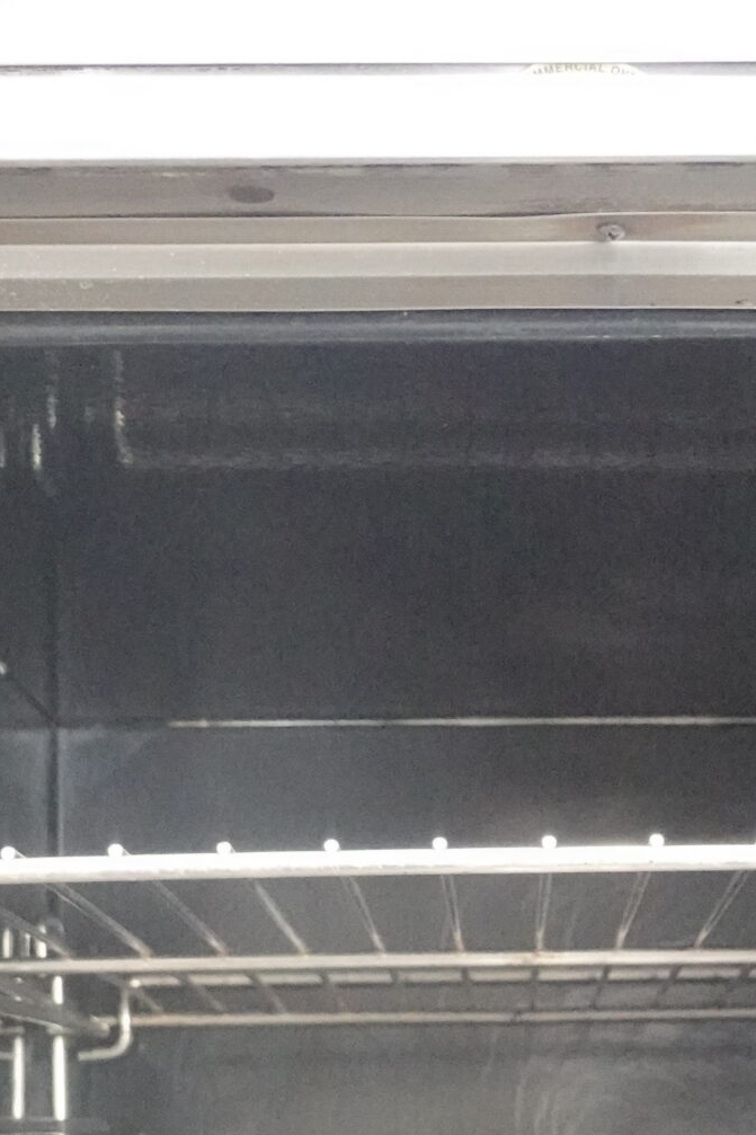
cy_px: 1263
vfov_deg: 21.6
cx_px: 510
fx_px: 2804
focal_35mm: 89
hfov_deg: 15.3
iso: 5000
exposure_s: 1/40
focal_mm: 13.03
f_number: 3.5
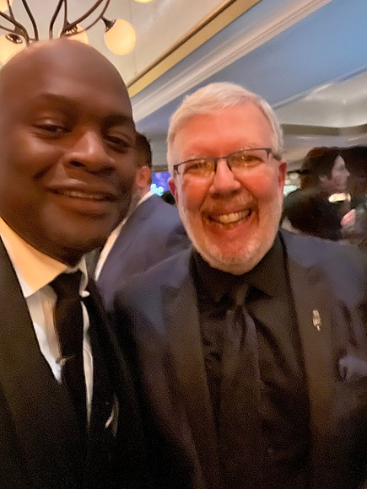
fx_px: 424
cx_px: 184
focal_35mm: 30
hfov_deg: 46.8
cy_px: 244
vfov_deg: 60.0
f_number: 2.2
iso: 3200
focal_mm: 2.71
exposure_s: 1/15
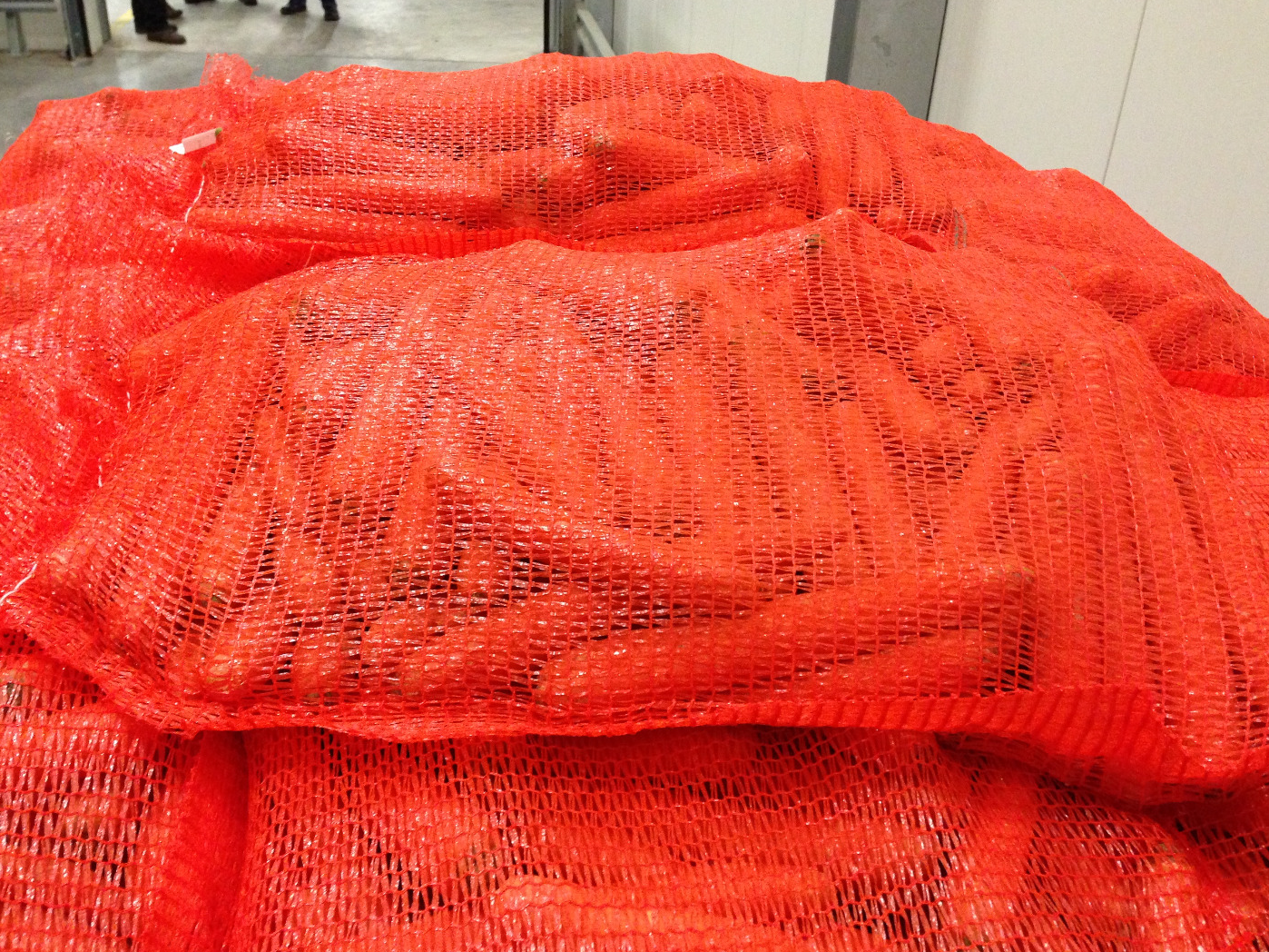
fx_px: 1246
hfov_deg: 54.0
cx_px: 642
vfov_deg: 41.8
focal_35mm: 34
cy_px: 481
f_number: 2.4
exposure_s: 1/17
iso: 400
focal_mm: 4.13
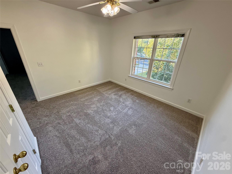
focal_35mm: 14
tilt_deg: -27.7
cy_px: 87
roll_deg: -0.4
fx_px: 94
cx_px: 116
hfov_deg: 102.1
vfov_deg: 85.7
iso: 200
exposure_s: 1/120
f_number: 2.2
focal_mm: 2.22
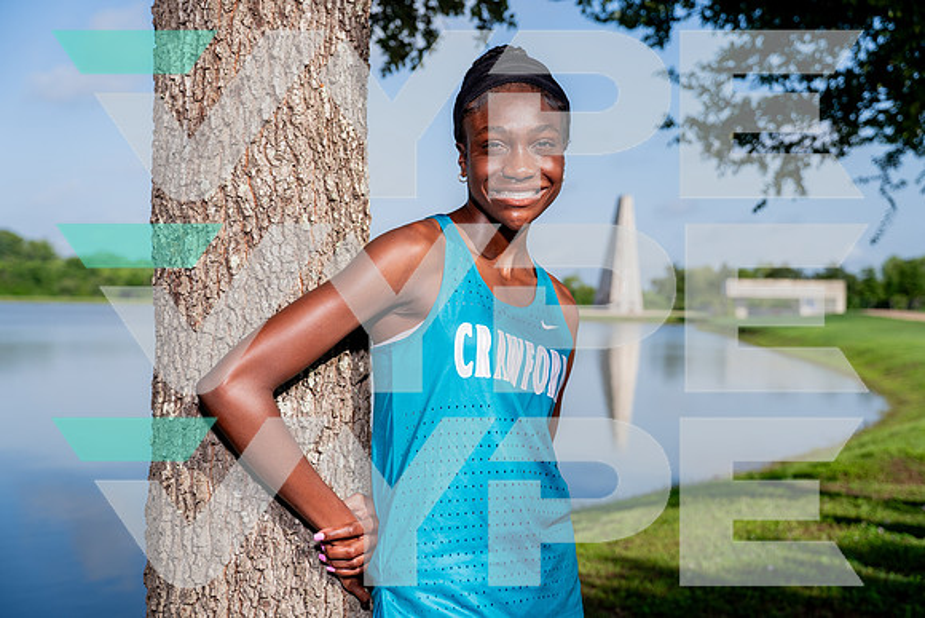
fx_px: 1156
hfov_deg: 43.6
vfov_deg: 29.9
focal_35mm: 45
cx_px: 462
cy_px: 309
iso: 100
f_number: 4
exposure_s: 1/640
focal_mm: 45
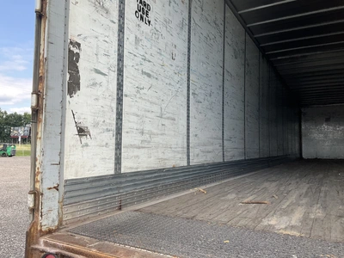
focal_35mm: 29
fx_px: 288
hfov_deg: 61.7
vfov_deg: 48.2
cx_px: 172
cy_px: 129
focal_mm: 3
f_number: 1.8
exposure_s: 1/214
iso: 20
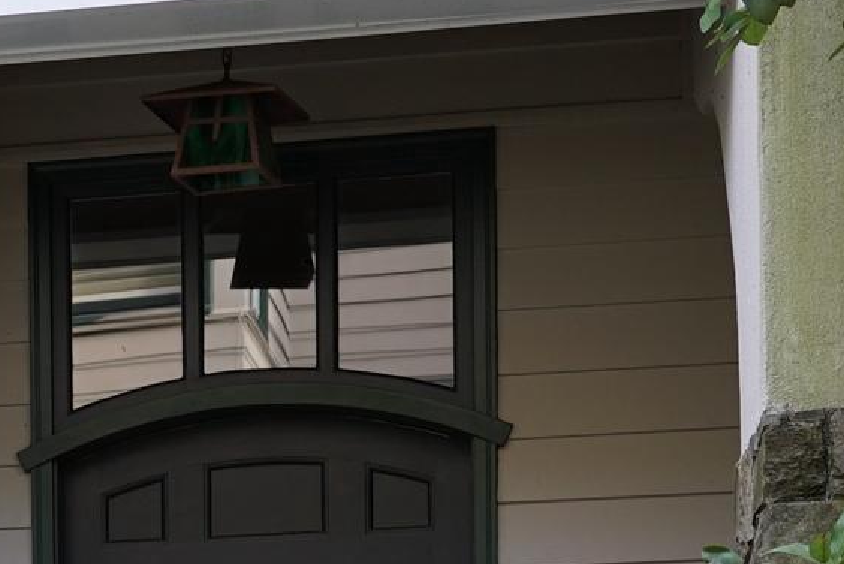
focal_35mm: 127
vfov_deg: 10.2
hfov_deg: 15.4
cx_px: -232
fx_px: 2980
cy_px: 1015
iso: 400
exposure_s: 1/160
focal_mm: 35
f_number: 4
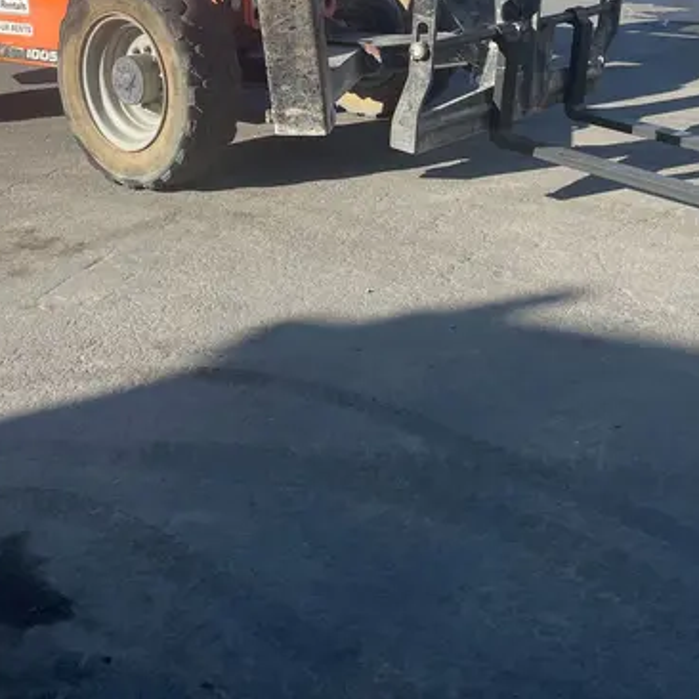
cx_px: 264
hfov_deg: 36.6
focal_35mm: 46
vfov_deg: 34.5
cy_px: 54
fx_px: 1051
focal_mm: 4.2
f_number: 1.6
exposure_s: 1/2681
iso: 32
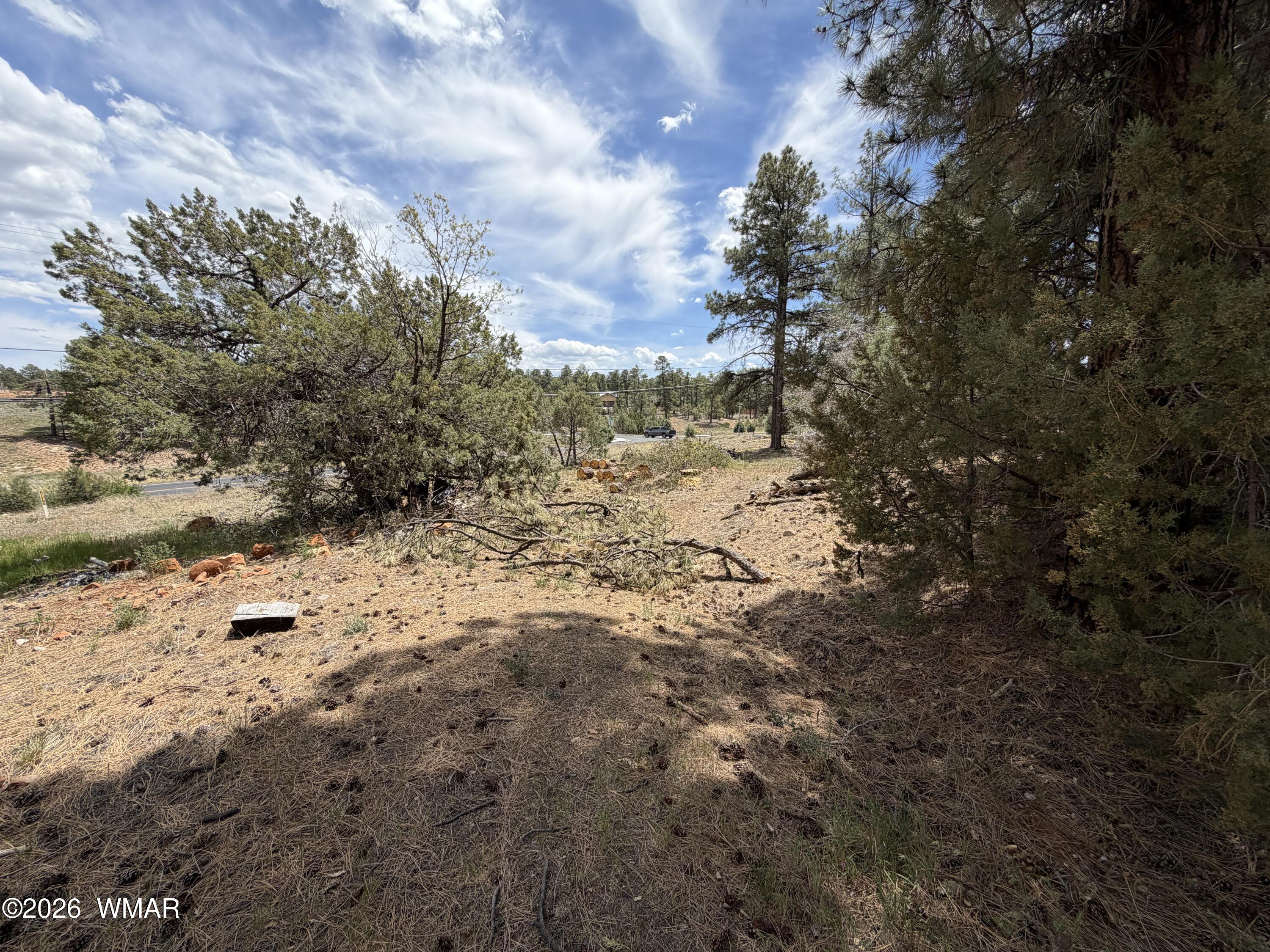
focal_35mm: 14
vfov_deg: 85.7
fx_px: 514
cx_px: 635
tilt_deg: -8.0
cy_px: 476
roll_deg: -0.5
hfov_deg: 102.1
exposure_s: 1/770
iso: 20
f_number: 2.2
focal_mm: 2.22
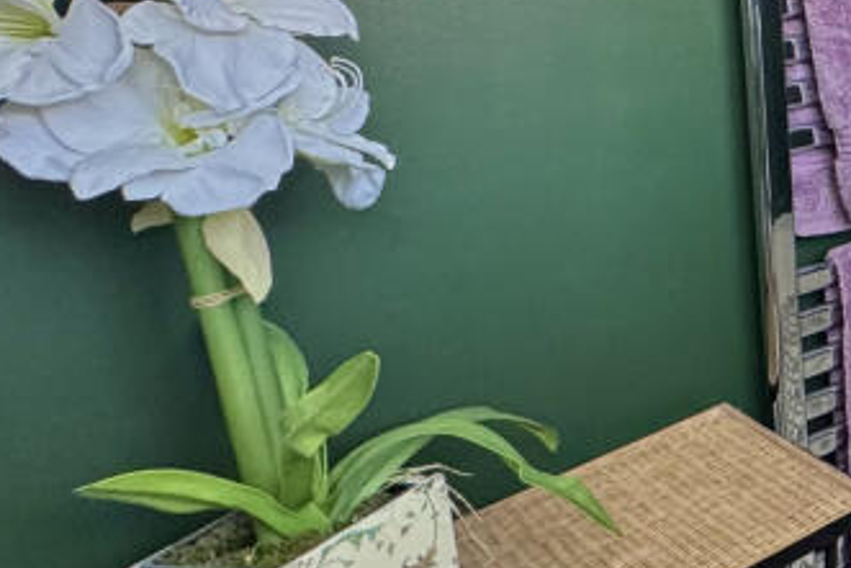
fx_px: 1064
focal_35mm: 45
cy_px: 26
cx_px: 1244
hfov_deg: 29.2
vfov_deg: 28.4
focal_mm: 2.22
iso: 320
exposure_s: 1/60
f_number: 2.2
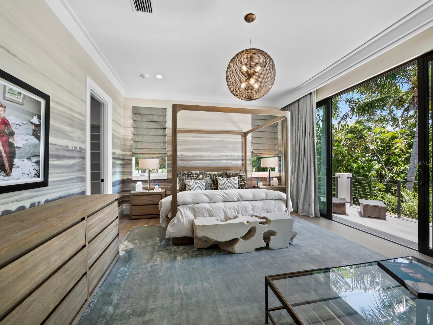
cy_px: 162
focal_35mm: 14
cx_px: 216
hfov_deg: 102.0
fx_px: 175
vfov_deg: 85.7
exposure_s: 1/6
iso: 320
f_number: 11
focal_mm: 7
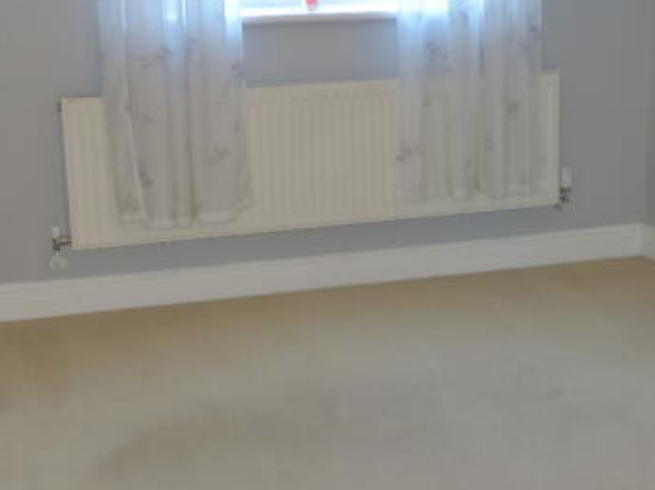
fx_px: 1551
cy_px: 301
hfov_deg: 23.7
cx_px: 442
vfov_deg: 17.9
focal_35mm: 82
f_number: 3.1
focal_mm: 4.9
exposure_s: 1/40
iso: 220
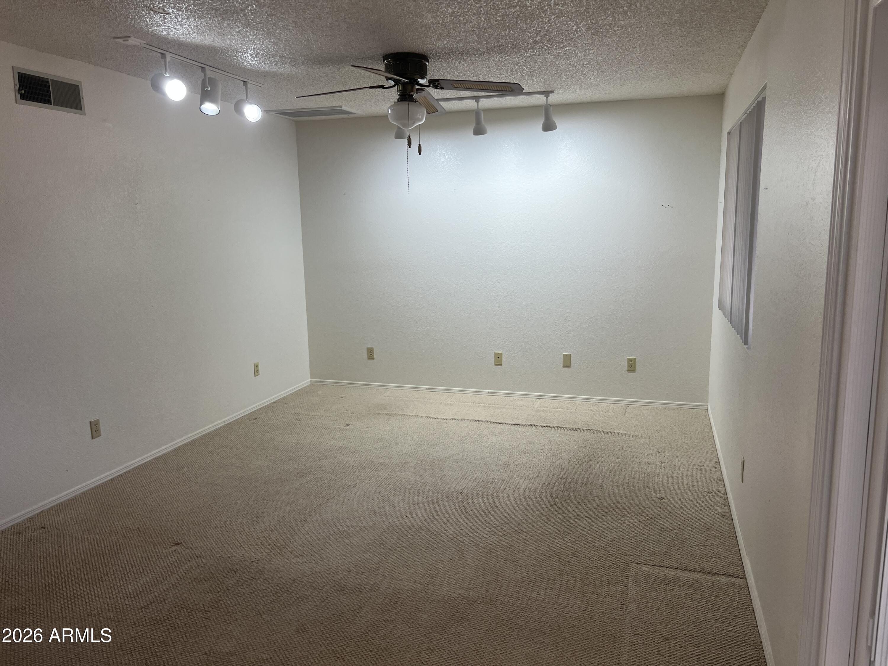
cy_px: 333
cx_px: 444
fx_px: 667
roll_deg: +1.5
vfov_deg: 53.1
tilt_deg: -8.3
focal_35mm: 26
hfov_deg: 67.3
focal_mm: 5.7
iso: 64
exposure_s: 1/120
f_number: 1.5
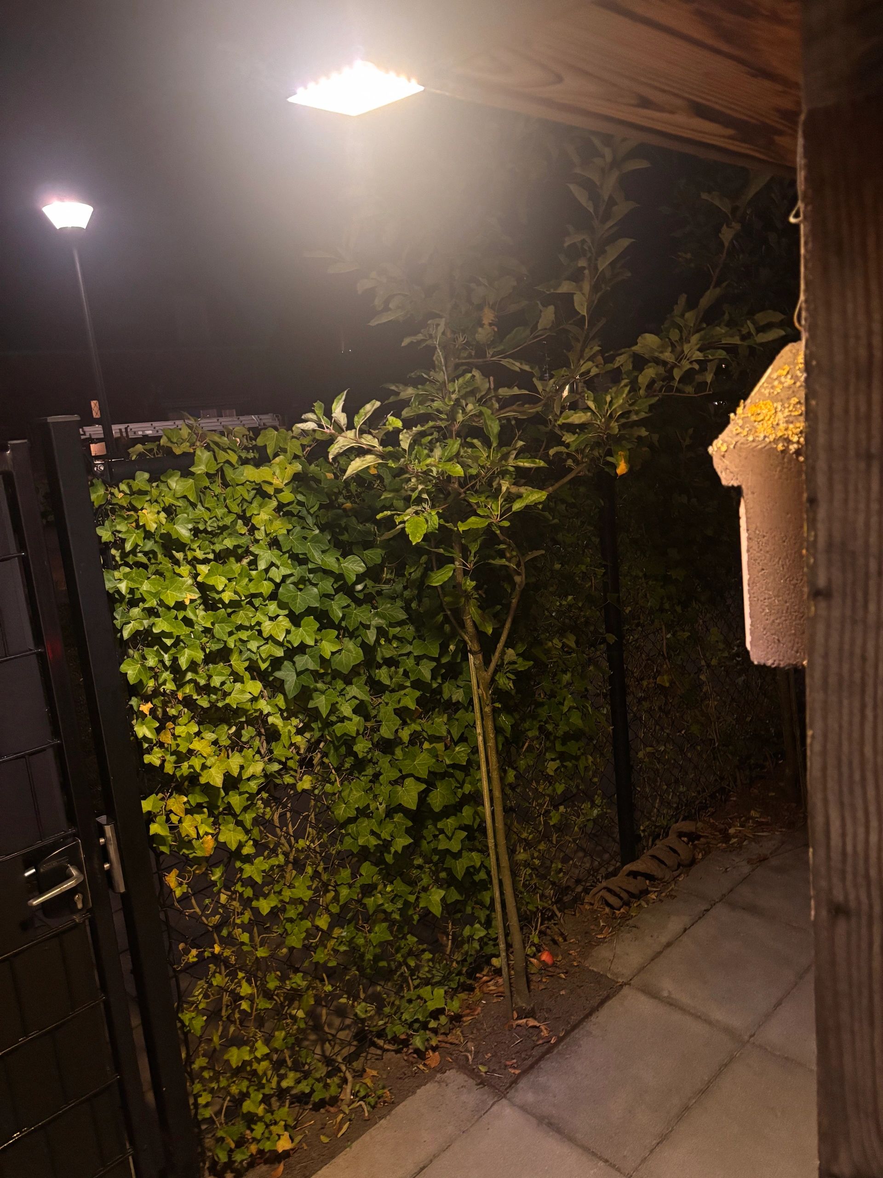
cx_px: 442
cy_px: 589
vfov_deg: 67.3
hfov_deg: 53.1
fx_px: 884
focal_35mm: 26
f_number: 1.6
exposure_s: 1/30
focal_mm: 5.96
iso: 800
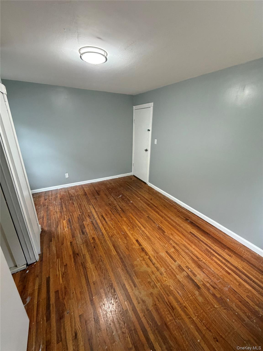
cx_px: 132
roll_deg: -1.0
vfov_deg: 102.1
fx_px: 142
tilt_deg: -22.5
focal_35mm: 14
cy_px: 176
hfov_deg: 85.7
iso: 400
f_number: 2.2
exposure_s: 1/60
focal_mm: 2.22
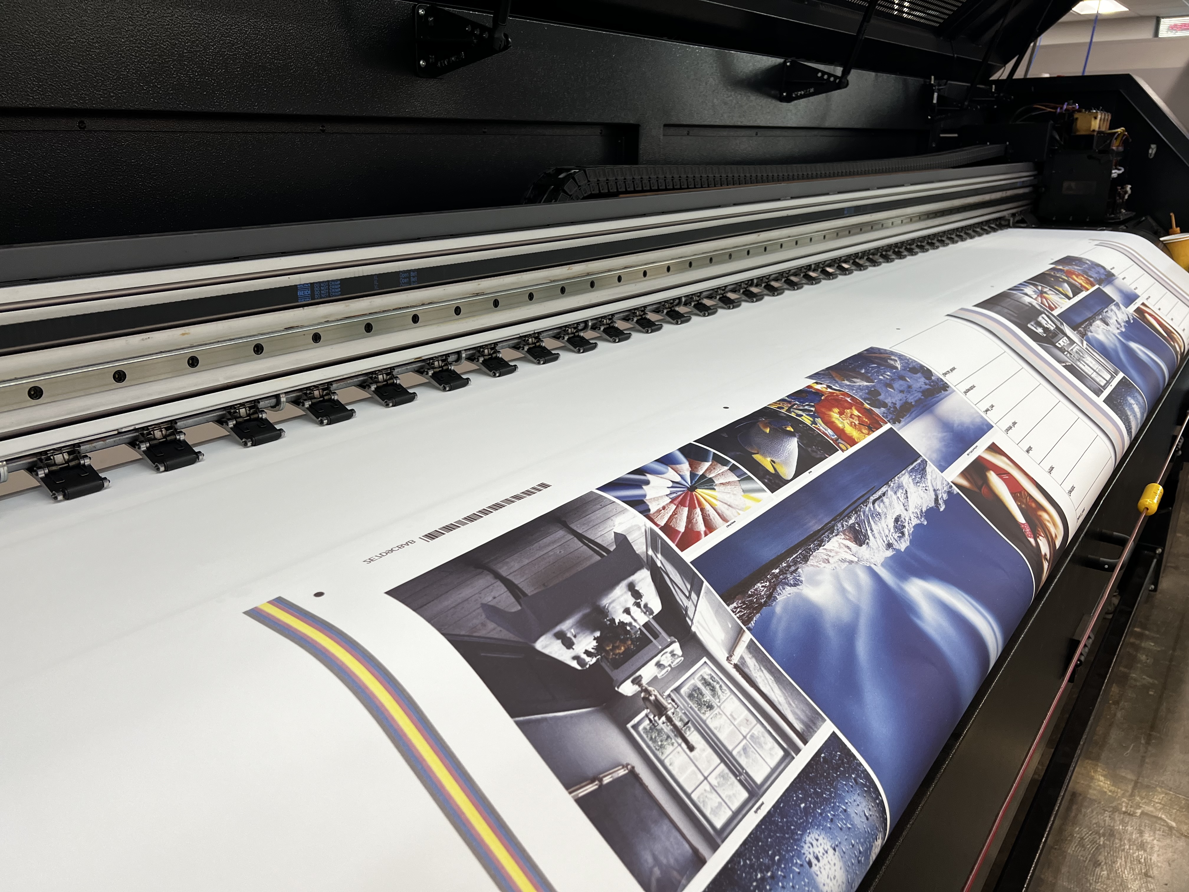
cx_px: 594
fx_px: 893
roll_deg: +1.1
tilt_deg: -18.6
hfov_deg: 67.3
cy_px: 446
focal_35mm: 26
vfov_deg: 53.1
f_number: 1.5
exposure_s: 1/121
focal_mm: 5.7
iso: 100
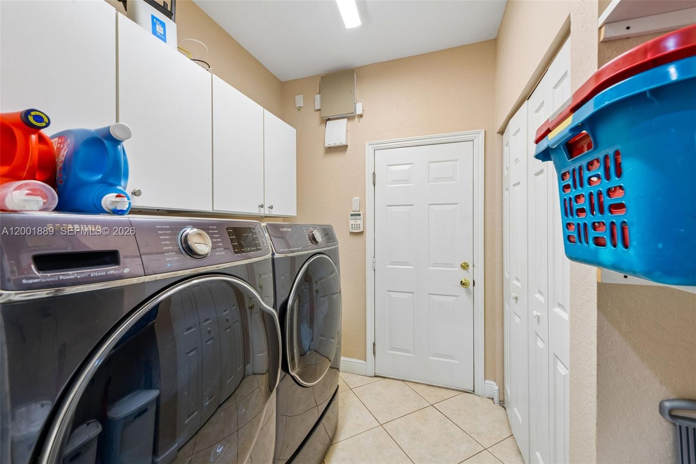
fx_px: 271
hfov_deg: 104.3
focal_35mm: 14
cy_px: 232
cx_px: 348
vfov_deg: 81.2
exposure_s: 1/4
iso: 200
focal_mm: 14
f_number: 9
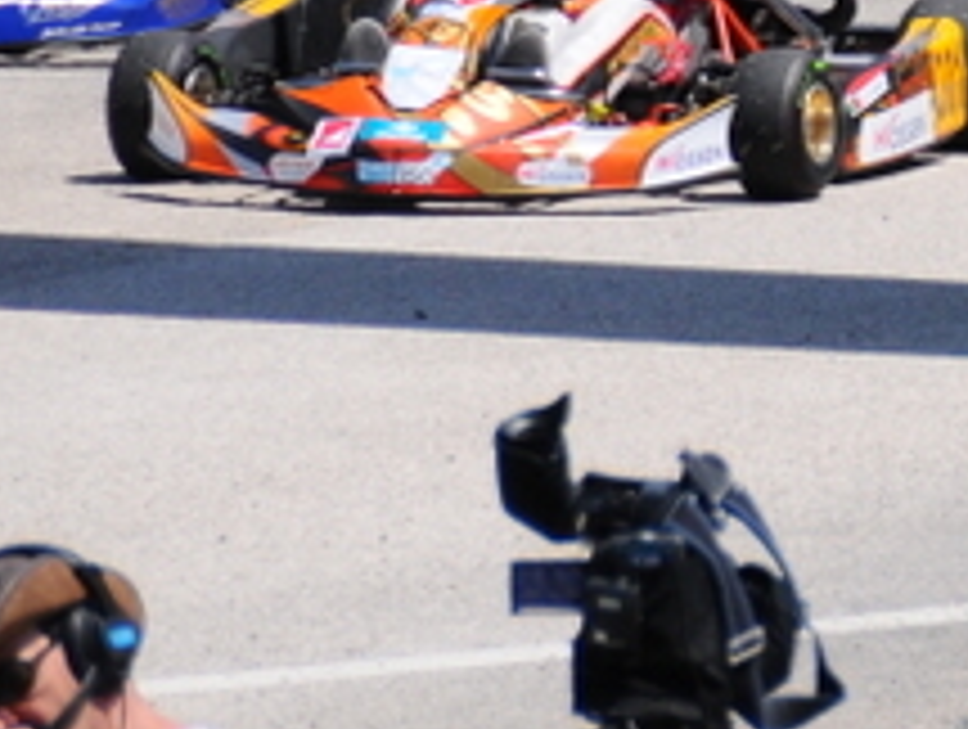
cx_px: 1468
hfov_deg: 1.4
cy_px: -562
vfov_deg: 1.1
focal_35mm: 1370
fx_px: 38375
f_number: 5.6
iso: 400
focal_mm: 200
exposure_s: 1/2000
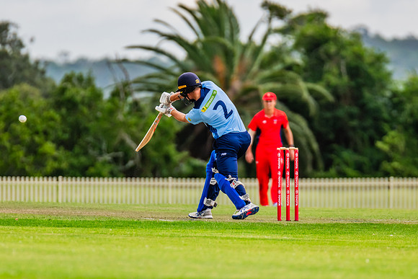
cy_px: 121
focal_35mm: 583
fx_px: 6765
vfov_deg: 2.4
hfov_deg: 3.5
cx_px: 211
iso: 900
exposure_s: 1/1600
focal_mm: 460
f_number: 5.6
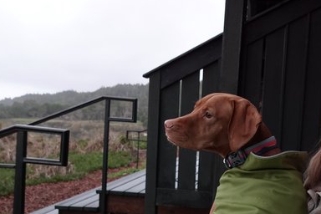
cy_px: 152
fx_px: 357
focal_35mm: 40
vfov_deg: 32.9
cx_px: 248
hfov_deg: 46.4
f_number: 2.8
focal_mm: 9
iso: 800
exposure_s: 1/25
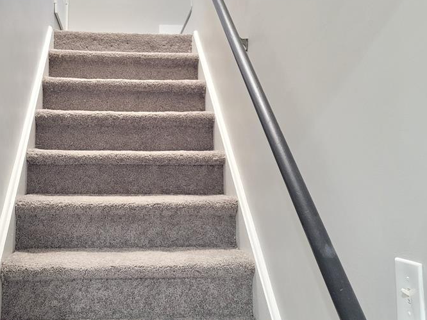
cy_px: 144
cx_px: 153
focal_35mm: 40
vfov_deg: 35.9
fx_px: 493
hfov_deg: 46.3
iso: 500
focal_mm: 5.4
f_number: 1.8
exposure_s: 1/40
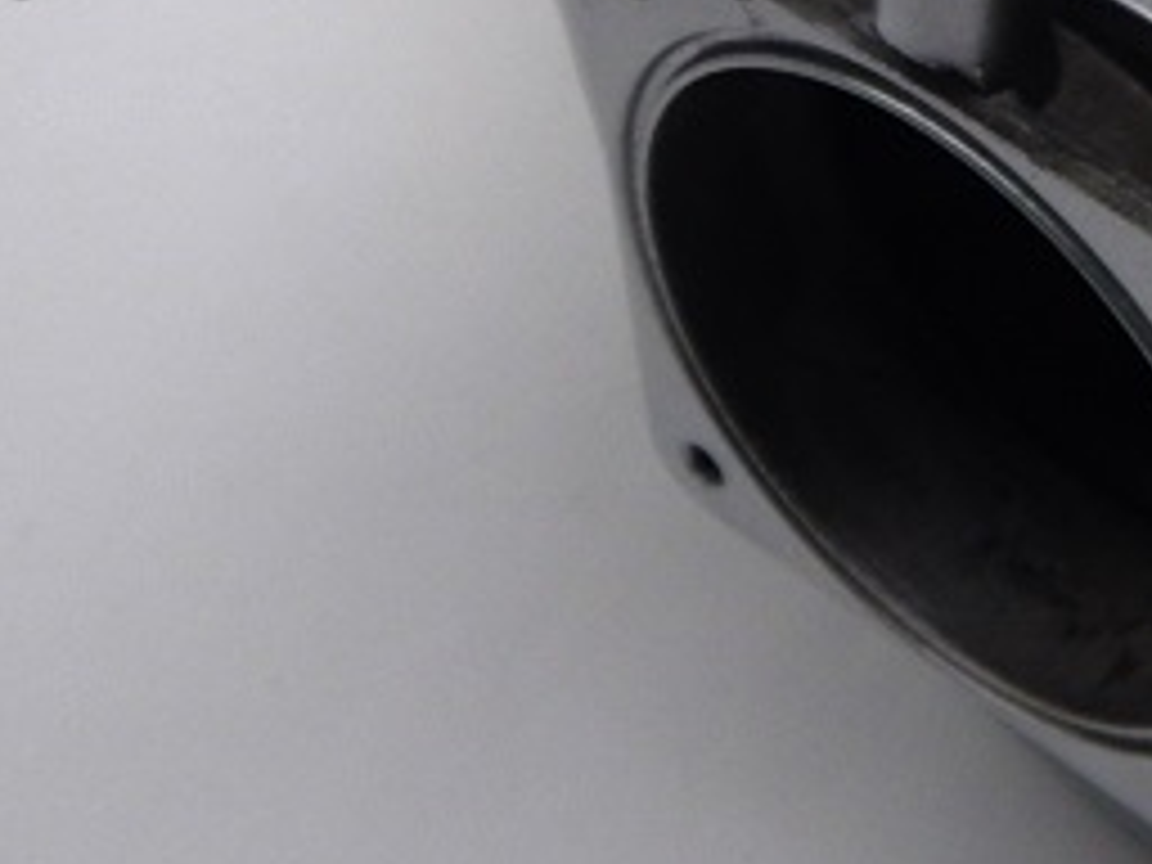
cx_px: 1782
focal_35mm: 96
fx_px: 3195
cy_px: -126
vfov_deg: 15.0
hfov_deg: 18.0
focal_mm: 4.3
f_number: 2.8
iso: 125
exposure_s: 1/320
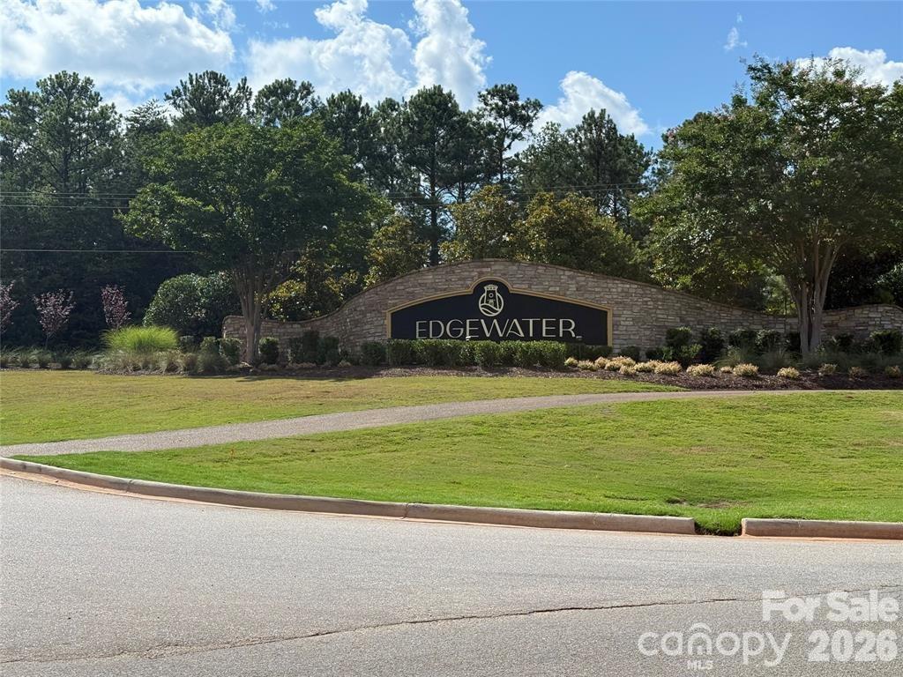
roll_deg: -0.8
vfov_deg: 30.3
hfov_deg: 39.7
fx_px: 1252
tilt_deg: +3.3
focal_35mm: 48
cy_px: 338
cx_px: 452
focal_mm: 6.76
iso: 100
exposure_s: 1/6536
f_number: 1.78
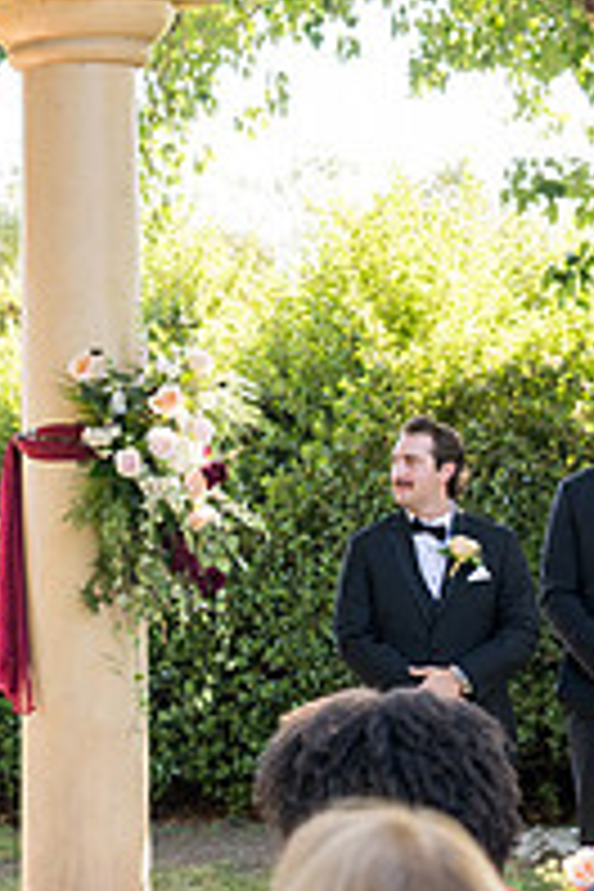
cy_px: 506
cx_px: -230
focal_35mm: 129
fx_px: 3193
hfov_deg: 10.4
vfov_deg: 15.9
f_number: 4
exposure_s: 1/400
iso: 640
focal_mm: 44
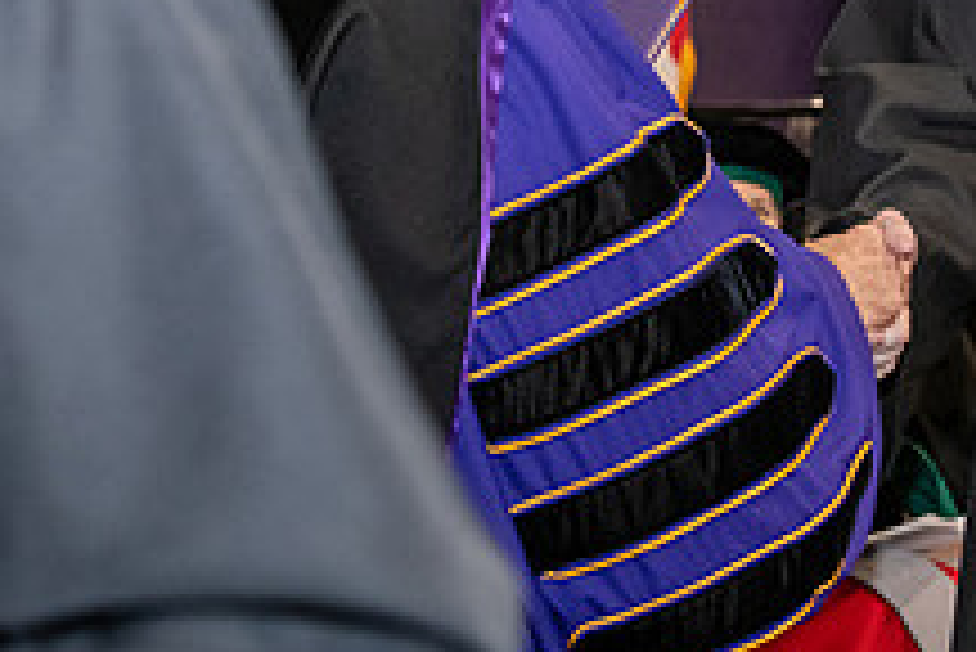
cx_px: 742
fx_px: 5073
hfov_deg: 11.0
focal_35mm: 187
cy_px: -191
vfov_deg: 7.3
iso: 2500
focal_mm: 70
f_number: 5
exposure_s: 1/200
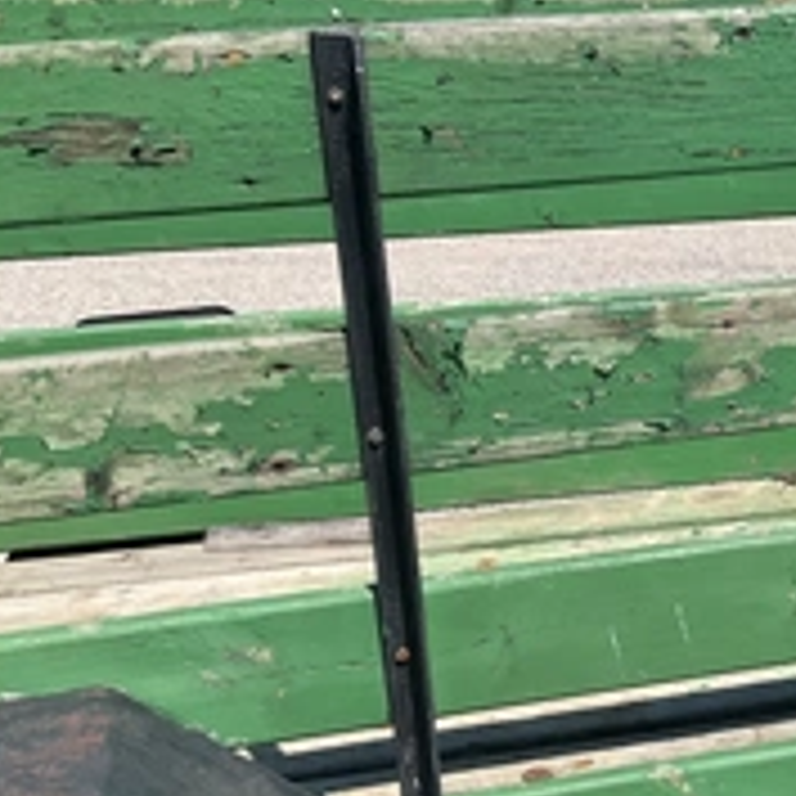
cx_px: 724
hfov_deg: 28.4
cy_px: 472
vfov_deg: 29.5
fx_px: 1509
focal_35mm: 58
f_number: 1.8
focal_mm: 3
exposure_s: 1/1786
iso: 25
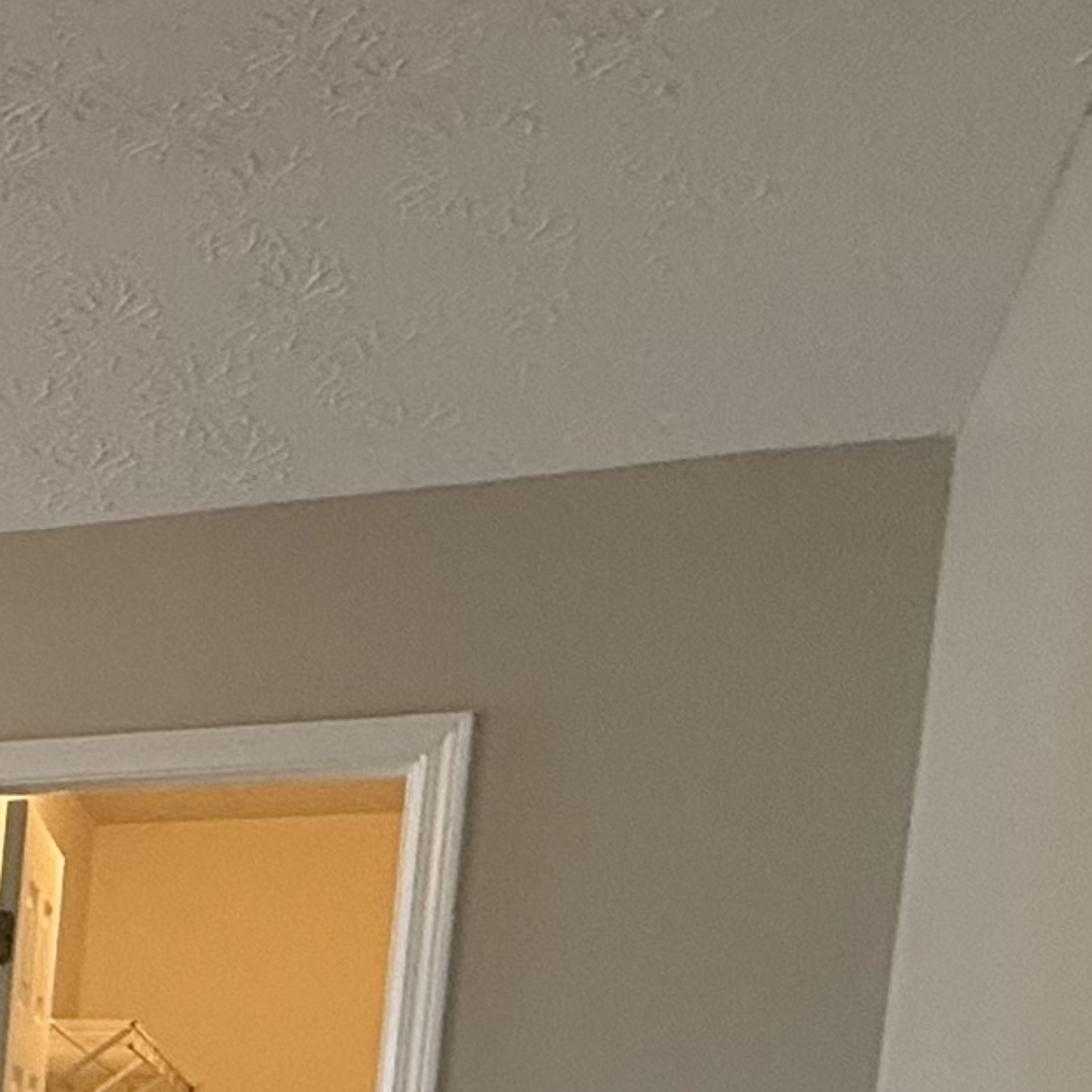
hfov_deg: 21.4
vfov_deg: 24.3
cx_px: -734
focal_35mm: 61
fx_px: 2177
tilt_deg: -6.1
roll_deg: -1.5
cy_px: 1455
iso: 250
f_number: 2.2
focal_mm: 2.22
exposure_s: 1/120
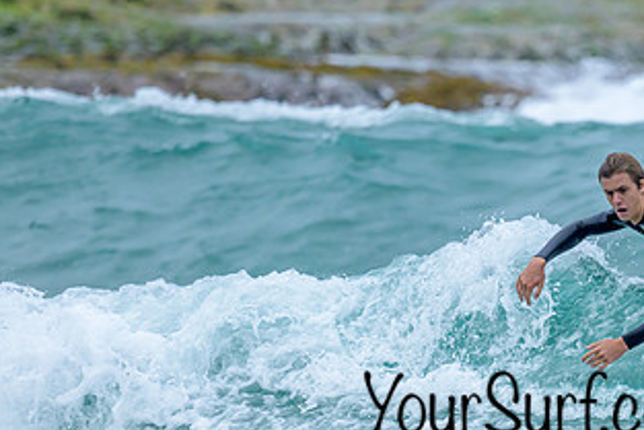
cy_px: 356
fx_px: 36508
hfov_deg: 1.0
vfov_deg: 0.7
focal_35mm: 2040
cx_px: 716
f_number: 6.3
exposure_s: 1/3200
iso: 800
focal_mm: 800
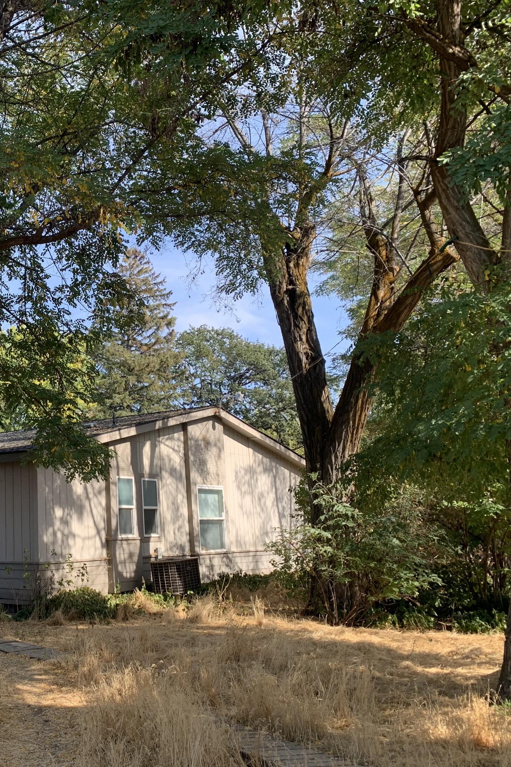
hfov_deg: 33.7
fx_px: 788
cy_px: 389
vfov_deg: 51.9
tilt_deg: +9.0
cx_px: 36
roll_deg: +2.1
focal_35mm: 37
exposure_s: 1/647
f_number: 1.8
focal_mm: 4.25
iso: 25
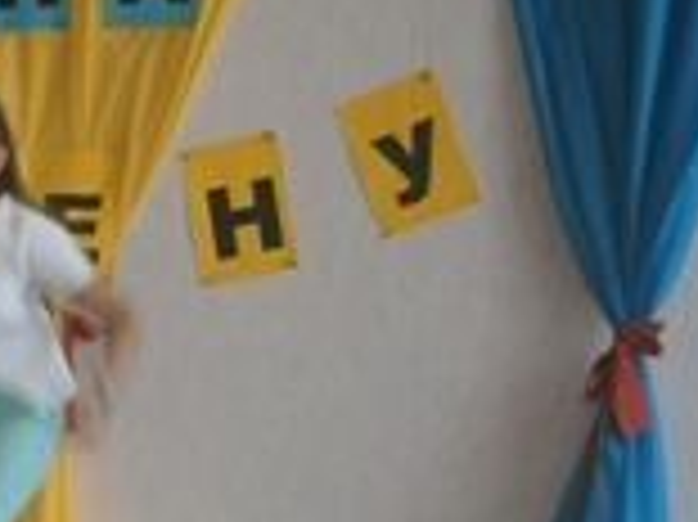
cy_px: 310
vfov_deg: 10.9
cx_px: -207
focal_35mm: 136
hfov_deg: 14.0
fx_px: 2740
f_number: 3.4
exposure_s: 1/40
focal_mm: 8.3
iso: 80
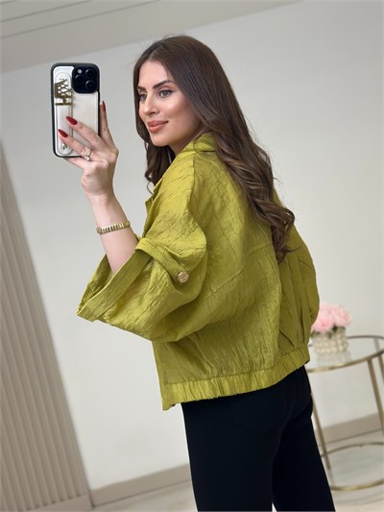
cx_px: 192
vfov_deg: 39.6
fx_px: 710
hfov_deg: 30.3
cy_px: 256
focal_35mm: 48
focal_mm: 6.86
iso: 80
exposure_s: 1/247
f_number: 1.78
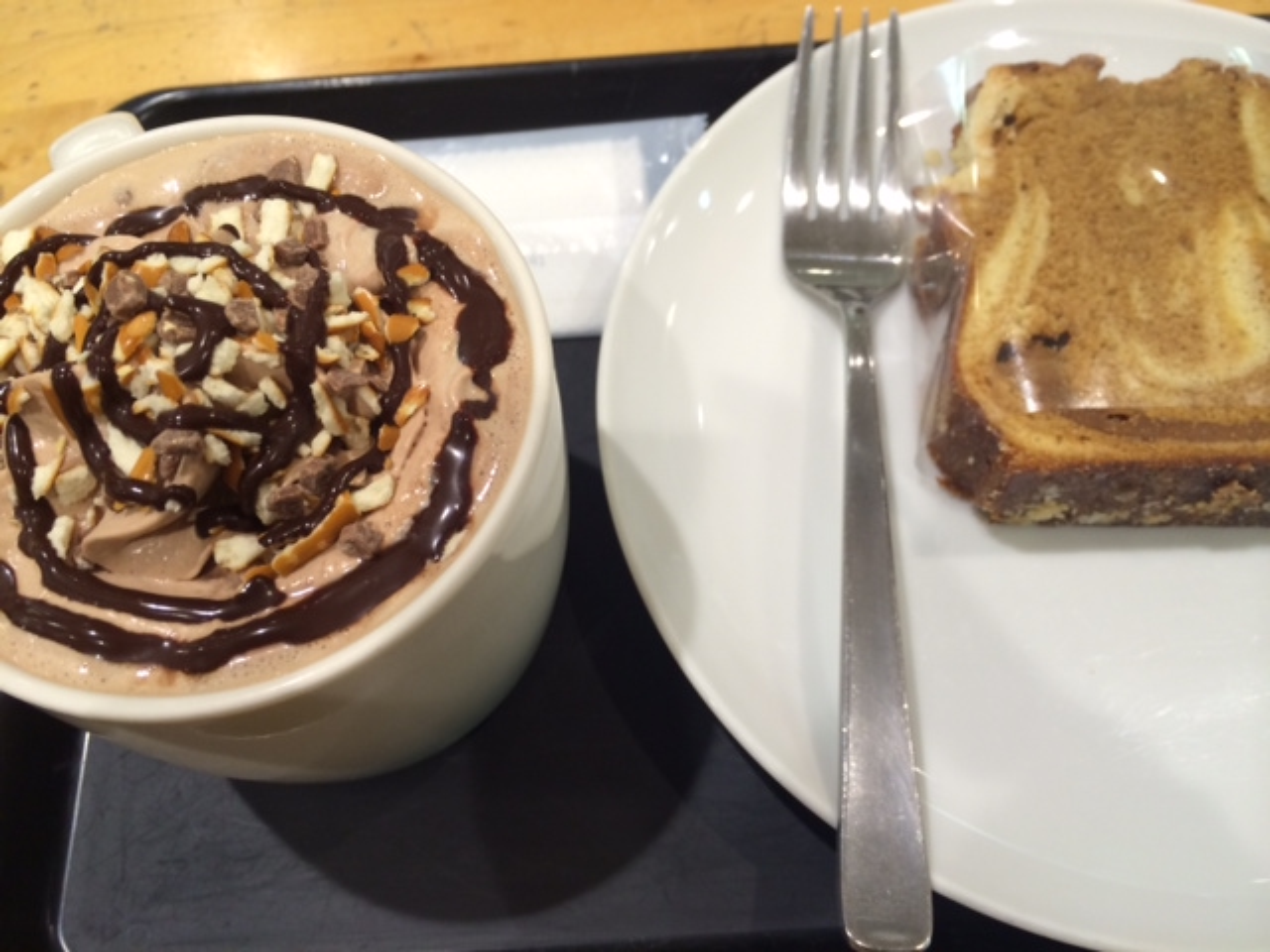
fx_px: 1101
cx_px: 635
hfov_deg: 60.0
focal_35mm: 30
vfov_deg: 46.8
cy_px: 476
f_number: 2.2
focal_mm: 4.12
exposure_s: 1/30
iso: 80
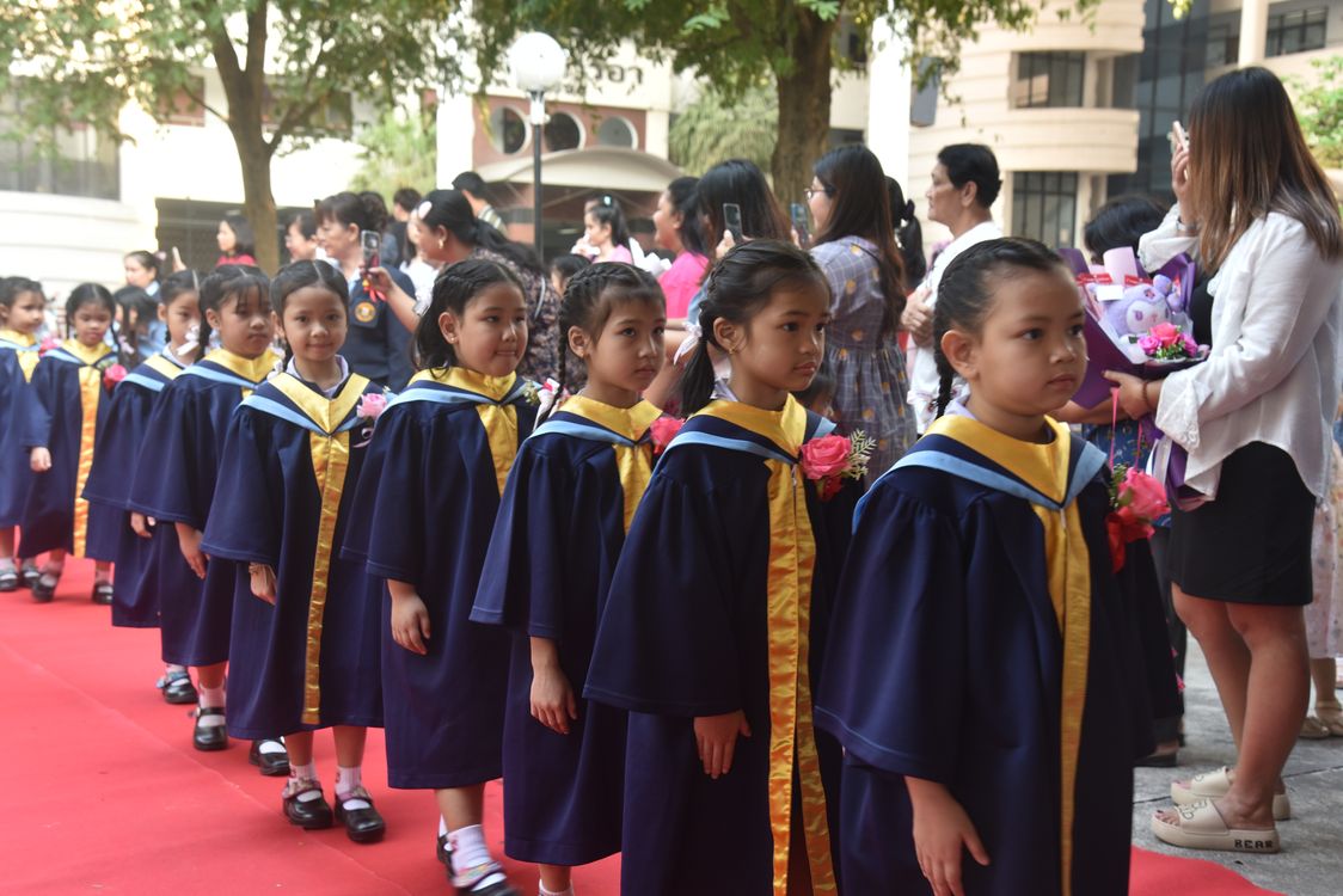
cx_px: 672
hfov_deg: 41.1
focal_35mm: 48
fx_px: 1791
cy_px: 448
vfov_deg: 28.1
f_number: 4.5
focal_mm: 48
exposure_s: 1/50
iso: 500
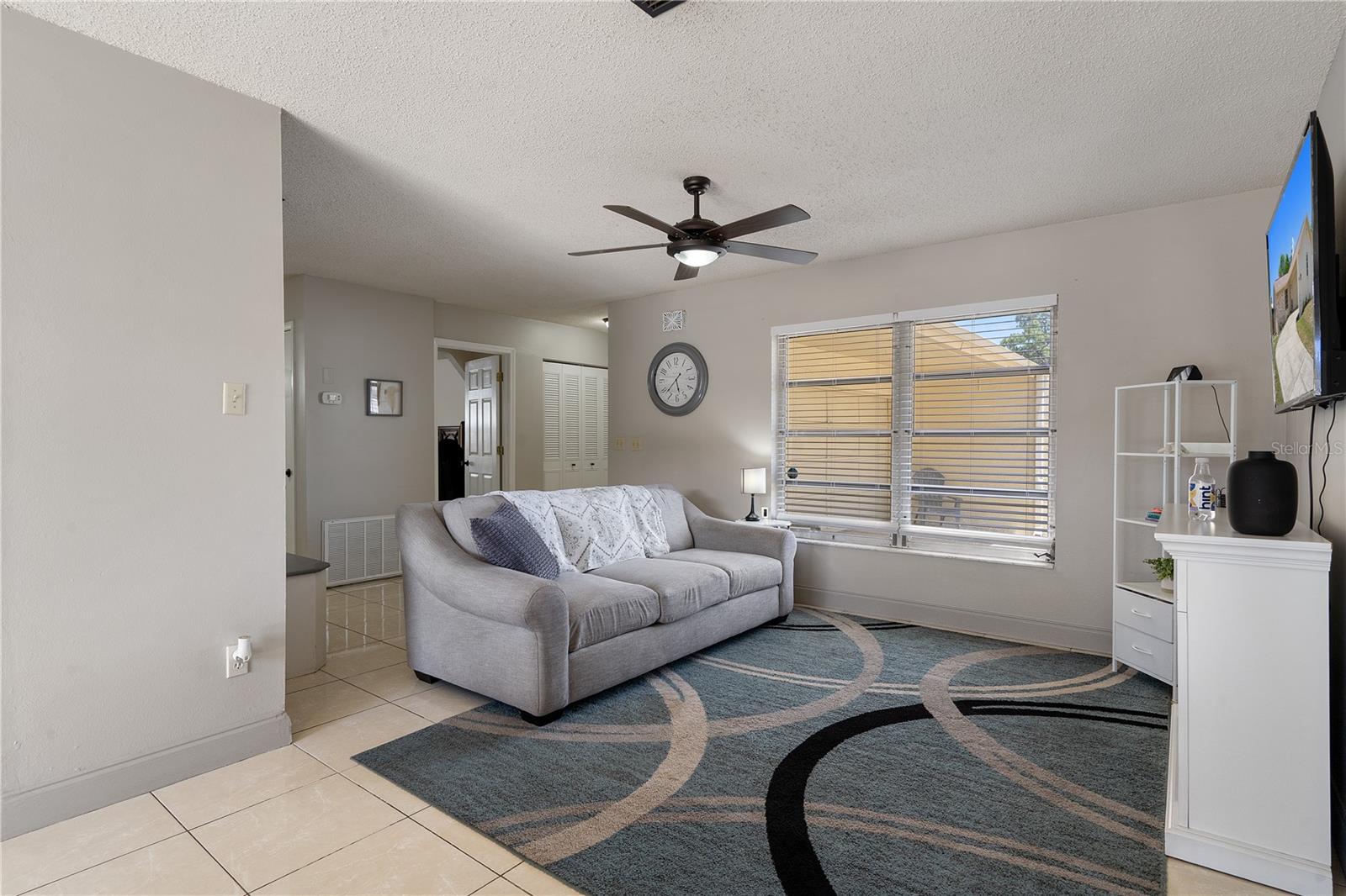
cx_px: 673
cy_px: 448
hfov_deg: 93.3
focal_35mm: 17
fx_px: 635
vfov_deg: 70.4
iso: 320
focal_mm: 17
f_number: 9
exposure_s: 1/2.5
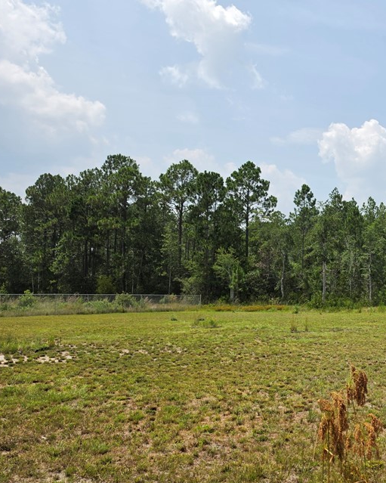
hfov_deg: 37.2
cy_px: 230
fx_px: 514
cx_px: 378
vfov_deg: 50.3
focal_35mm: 36
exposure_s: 1/7939
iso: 64
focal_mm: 6.5
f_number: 1.4
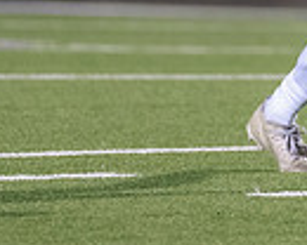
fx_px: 11094
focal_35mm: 1221
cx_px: 421
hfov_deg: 1.6
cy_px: -185
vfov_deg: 1.3
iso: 4000
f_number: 2.8
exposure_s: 1/1250
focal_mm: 200
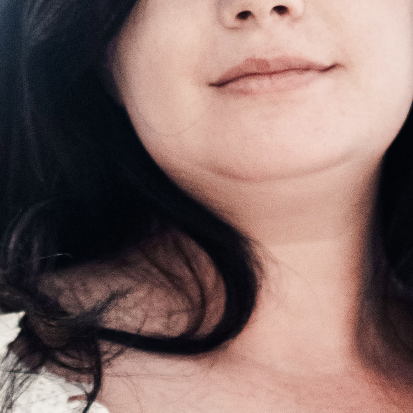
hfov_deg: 5.3
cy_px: 814
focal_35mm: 331
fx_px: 4468
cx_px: 267
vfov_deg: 5.2
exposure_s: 1/320
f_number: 1.8
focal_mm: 50
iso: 560
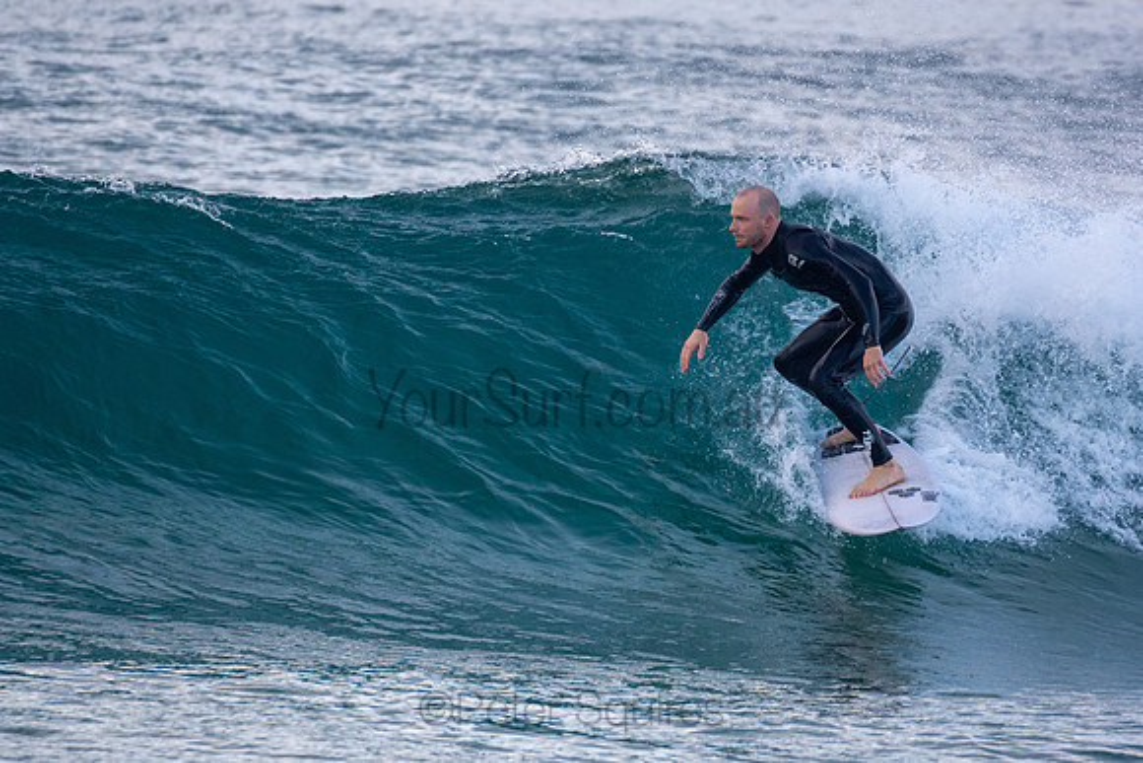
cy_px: 382
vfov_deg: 1.8
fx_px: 23817
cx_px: 572
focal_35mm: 750
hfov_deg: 2.7
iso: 900
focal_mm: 500
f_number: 5.6
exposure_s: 1/800
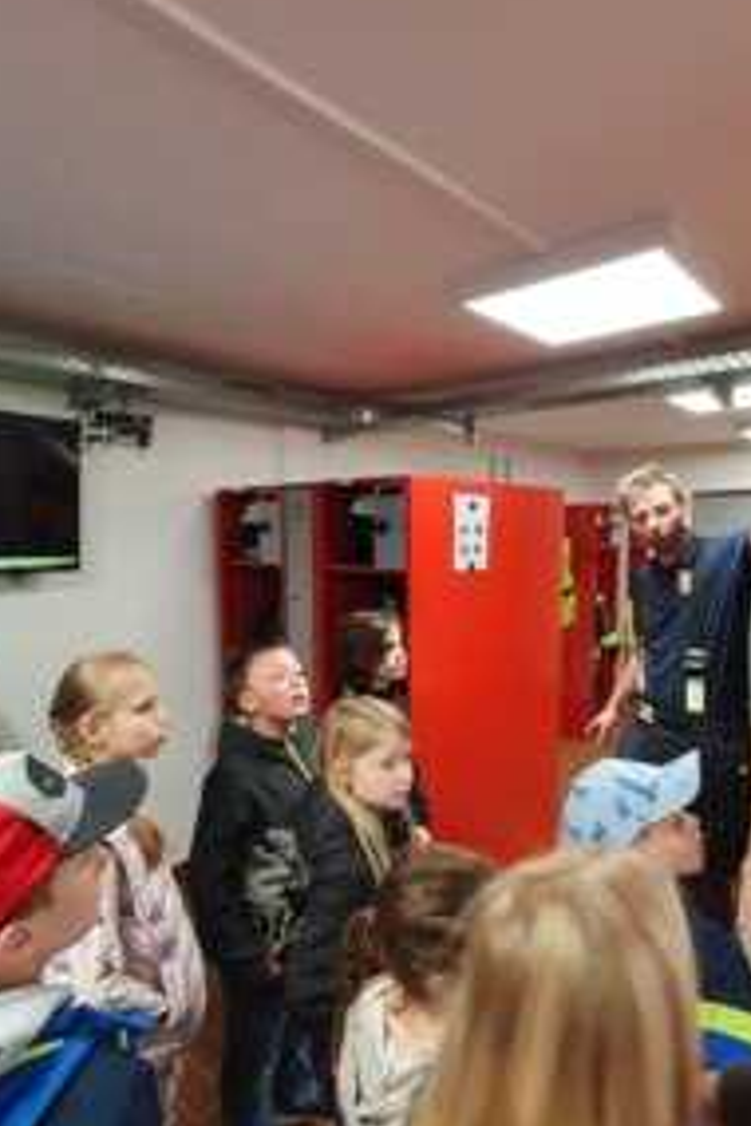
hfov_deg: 64.6
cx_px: 372
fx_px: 594
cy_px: 601
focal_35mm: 19
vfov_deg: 86.8
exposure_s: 1/50
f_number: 2.2
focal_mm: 1.8
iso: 250
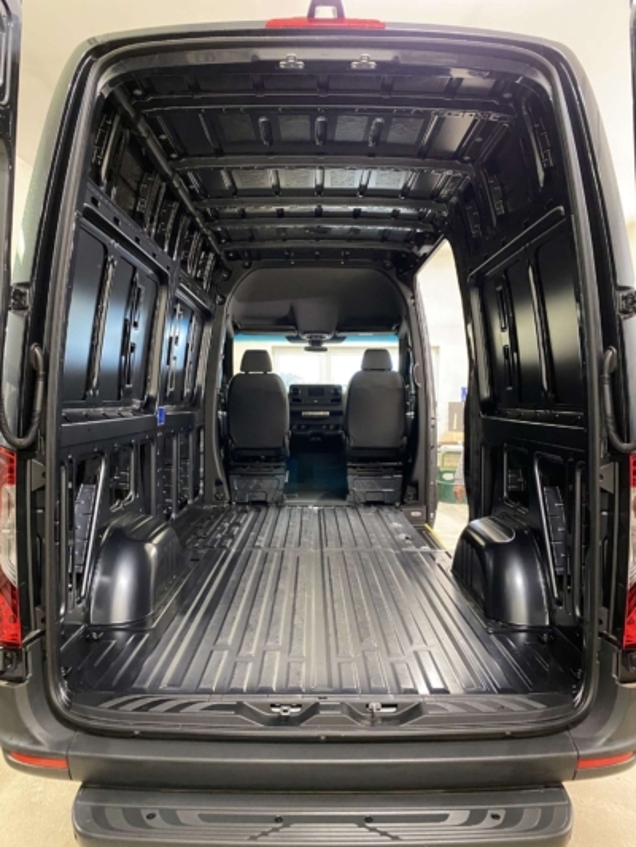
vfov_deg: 67.3
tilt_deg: -1.9
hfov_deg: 53.1
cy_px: 424
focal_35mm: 26
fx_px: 637
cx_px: 318
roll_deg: -0.5
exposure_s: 1/25
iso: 500
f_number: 1.8
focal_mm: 4.25
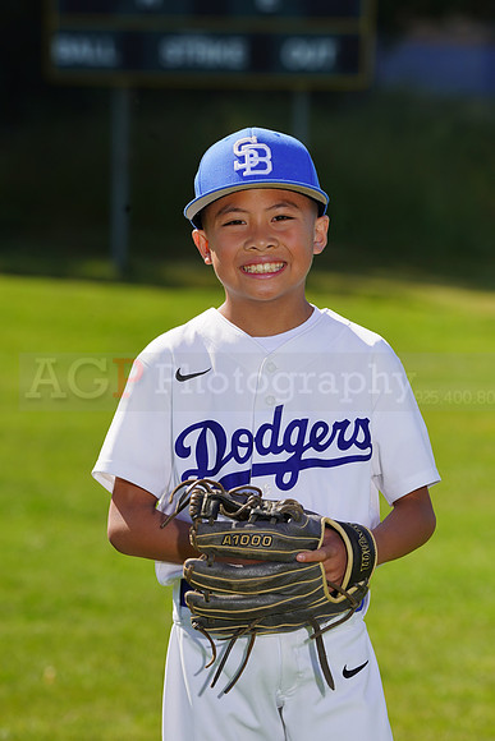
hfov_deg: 5.5
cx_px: 248
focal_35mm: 250
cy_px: 370
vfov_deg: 8.2
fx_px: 5153
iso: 100
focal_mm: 250
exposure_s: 1/250
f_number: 9
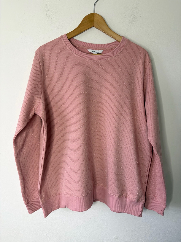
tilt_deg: -7.2
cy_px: 121
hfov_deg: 53.1
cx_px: 90
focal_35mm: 26
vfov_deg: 67.3
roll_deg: +0.0
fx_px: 181
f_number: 1.6
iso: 80
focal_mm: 5.96
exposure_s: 1/120
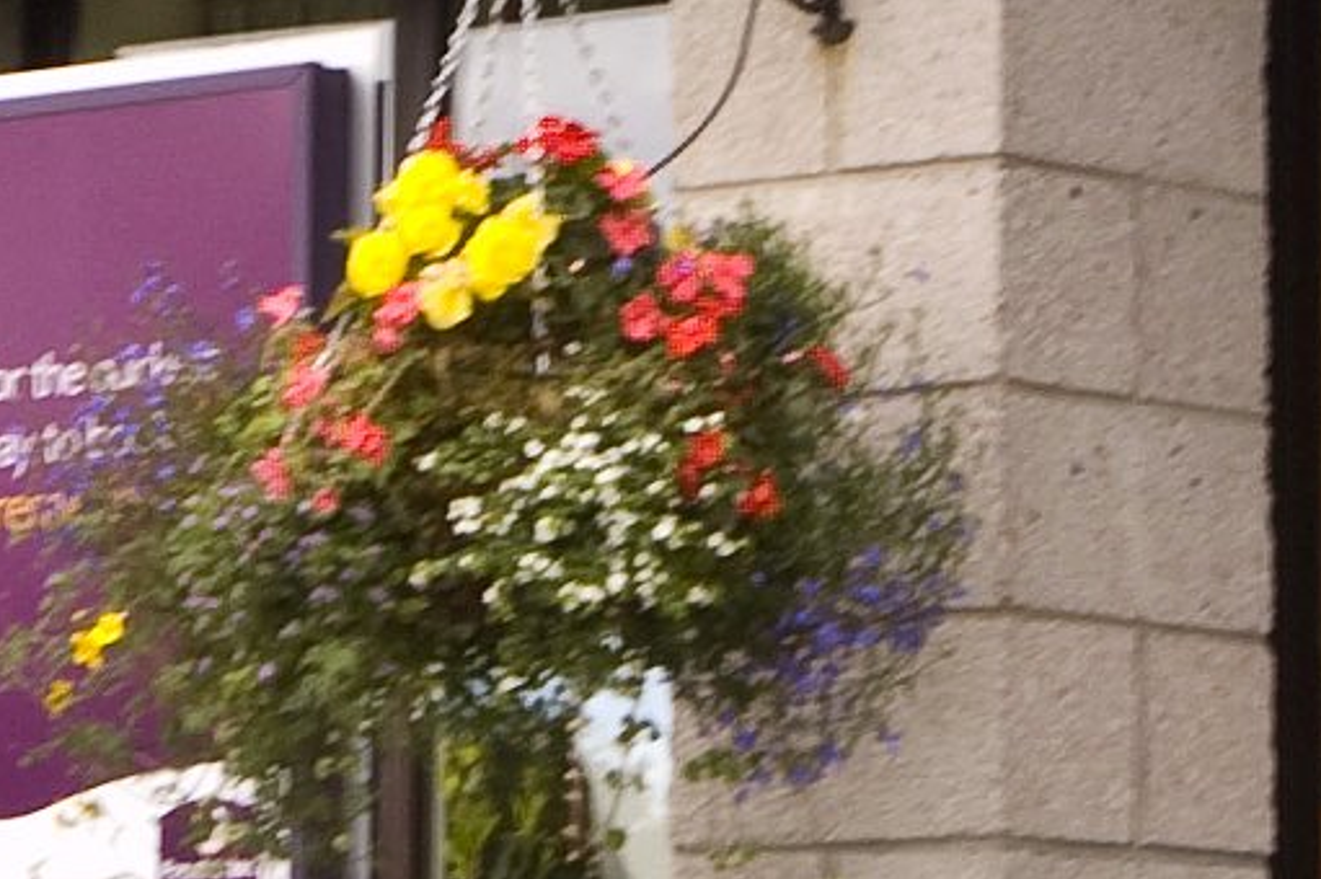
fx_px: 9057
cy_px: -111
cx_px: 755
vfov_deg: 5.5
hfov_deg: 8.3
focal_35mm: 247
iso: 200
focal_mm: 28
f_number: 10
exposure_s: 1/40
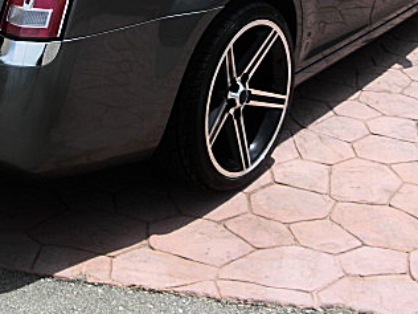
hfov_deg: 26.6
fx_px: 881
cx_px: 152
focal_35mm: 73
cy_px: 42
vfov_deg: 19.8
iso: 50
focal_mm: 6.3
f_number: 2.8
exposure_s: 1/1000
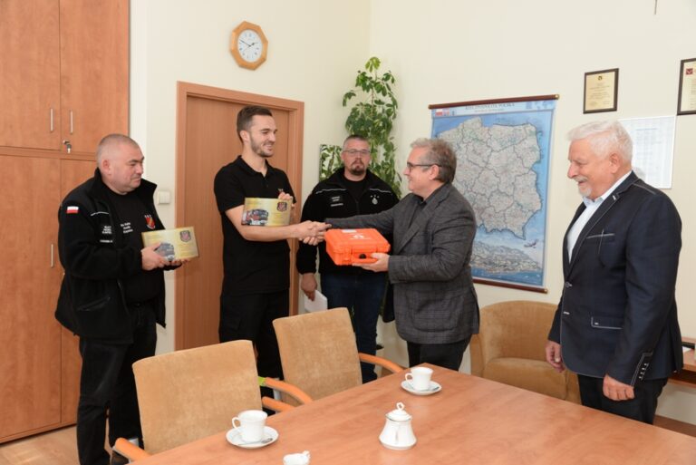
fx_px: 600
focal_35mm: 31
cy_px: 232
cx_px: 348
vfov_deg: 42.4
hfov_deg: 60.3
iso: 800
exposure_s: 1/60
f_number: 7.1
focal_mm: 31
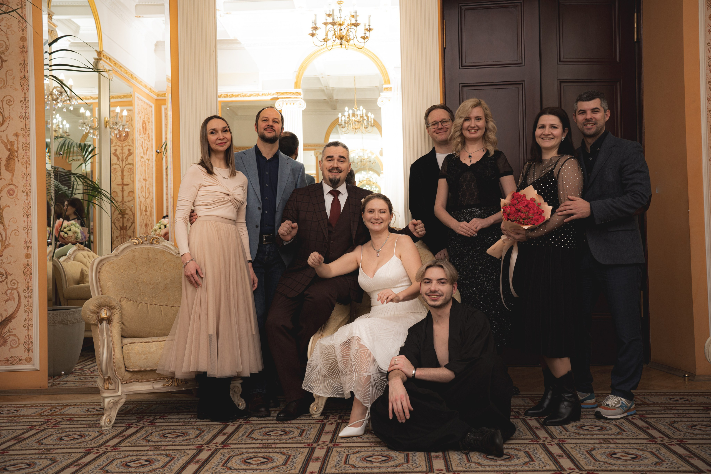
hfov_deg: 54.4
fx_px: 691
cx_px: 356
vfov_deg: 37.9
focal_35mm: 35
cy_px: 237
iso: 500
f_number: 4.5
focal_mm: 35
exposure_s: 1/160
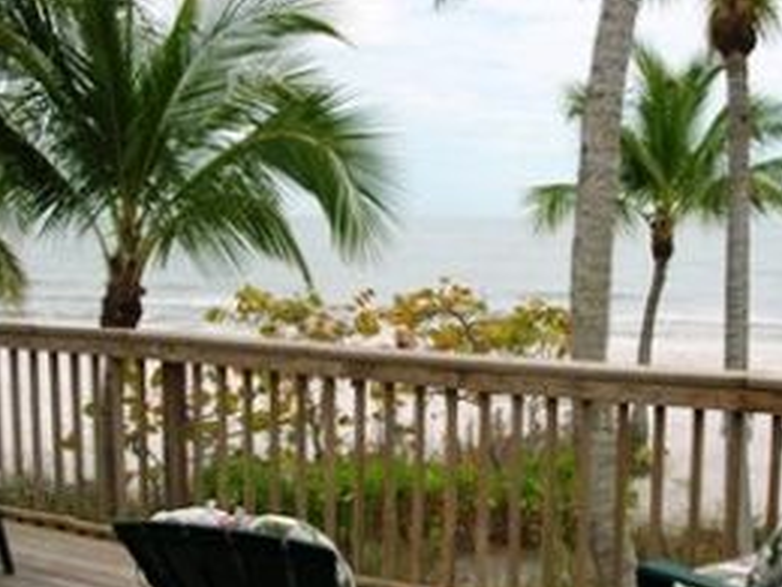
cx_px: 502
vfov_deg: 28.3
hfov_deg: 37.2
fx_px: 1152
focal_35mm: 51
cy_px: 412
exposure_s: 1/600
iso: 50
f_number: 3.7
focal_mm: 6
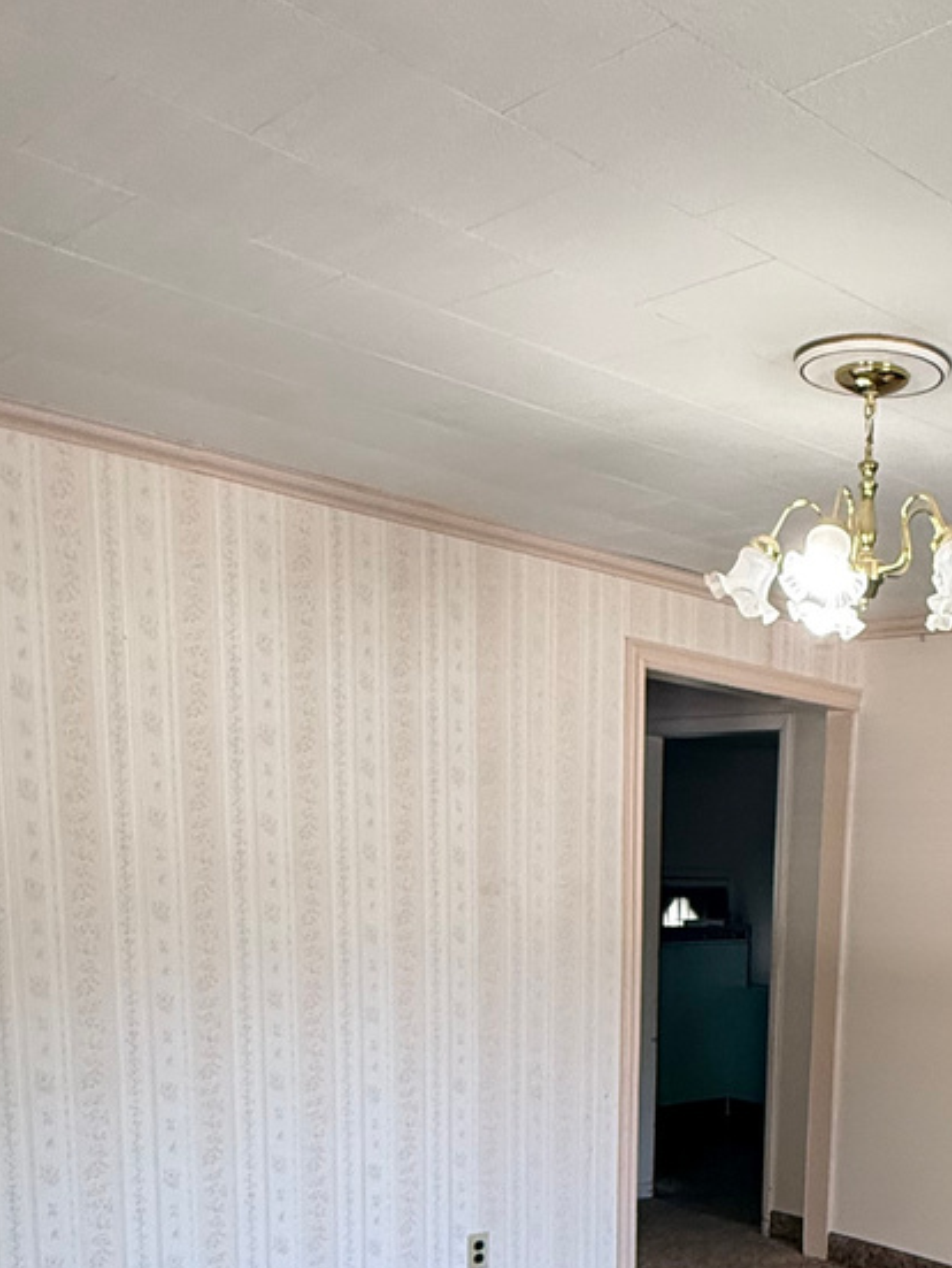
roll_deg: -2.5
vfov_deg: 44.0
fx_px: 1428
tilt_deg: -8.7
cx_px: 851
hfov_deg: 34.8
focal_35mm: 39
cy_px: 1118
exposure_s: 1/120
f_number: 2.2
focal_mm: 2.22
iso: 320
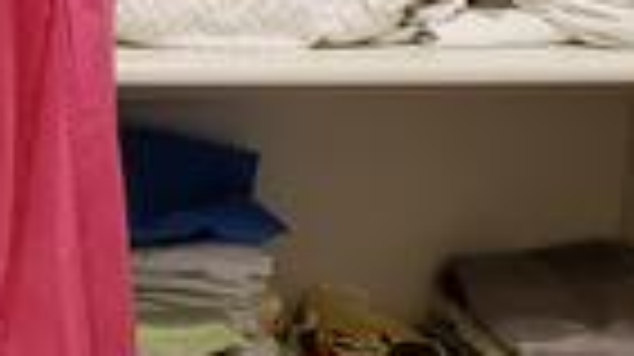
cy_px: 248
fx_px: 2167
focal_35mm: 129
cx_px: -315
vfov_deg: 9.4
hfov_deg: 15.4
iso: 320
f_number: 2.4
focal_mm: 4.3
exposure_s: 1/40
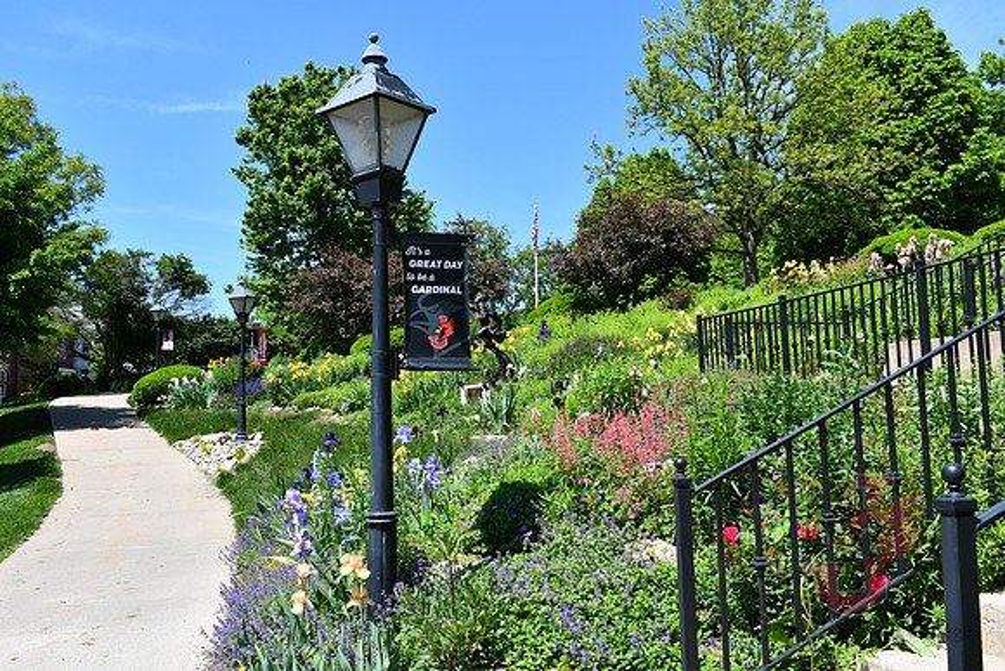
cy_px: 336
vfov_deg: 38.9
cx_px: 502
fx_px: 949
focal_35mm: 34
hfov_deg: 55.8
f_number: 8
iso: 100
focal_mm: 23
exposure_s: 1/200
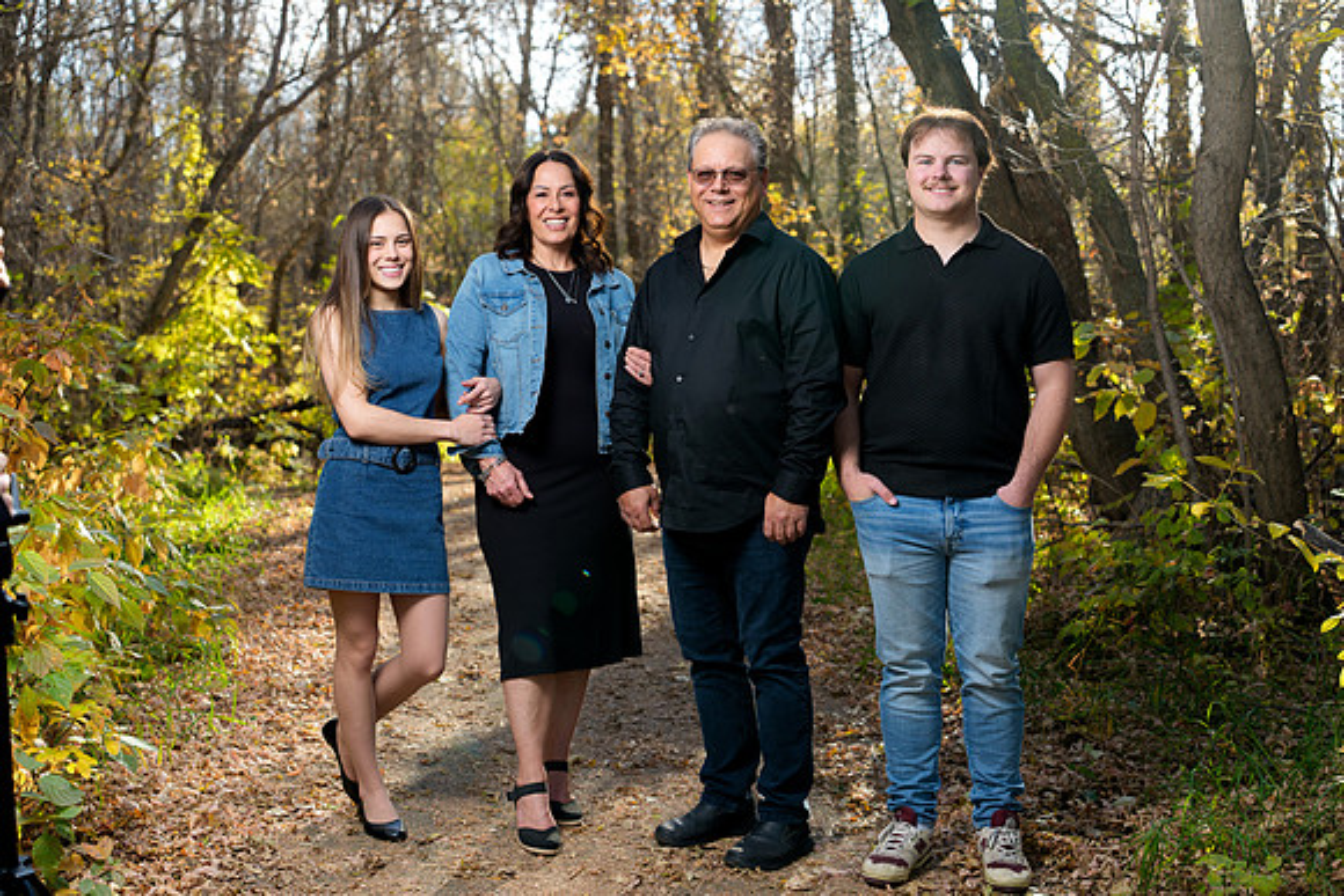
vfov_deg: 27.0
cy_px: 448
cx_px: 672
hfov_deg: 39.6
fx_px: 1867
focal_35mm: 50
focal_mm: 50
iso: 400
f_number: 3.5
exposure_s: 1/160
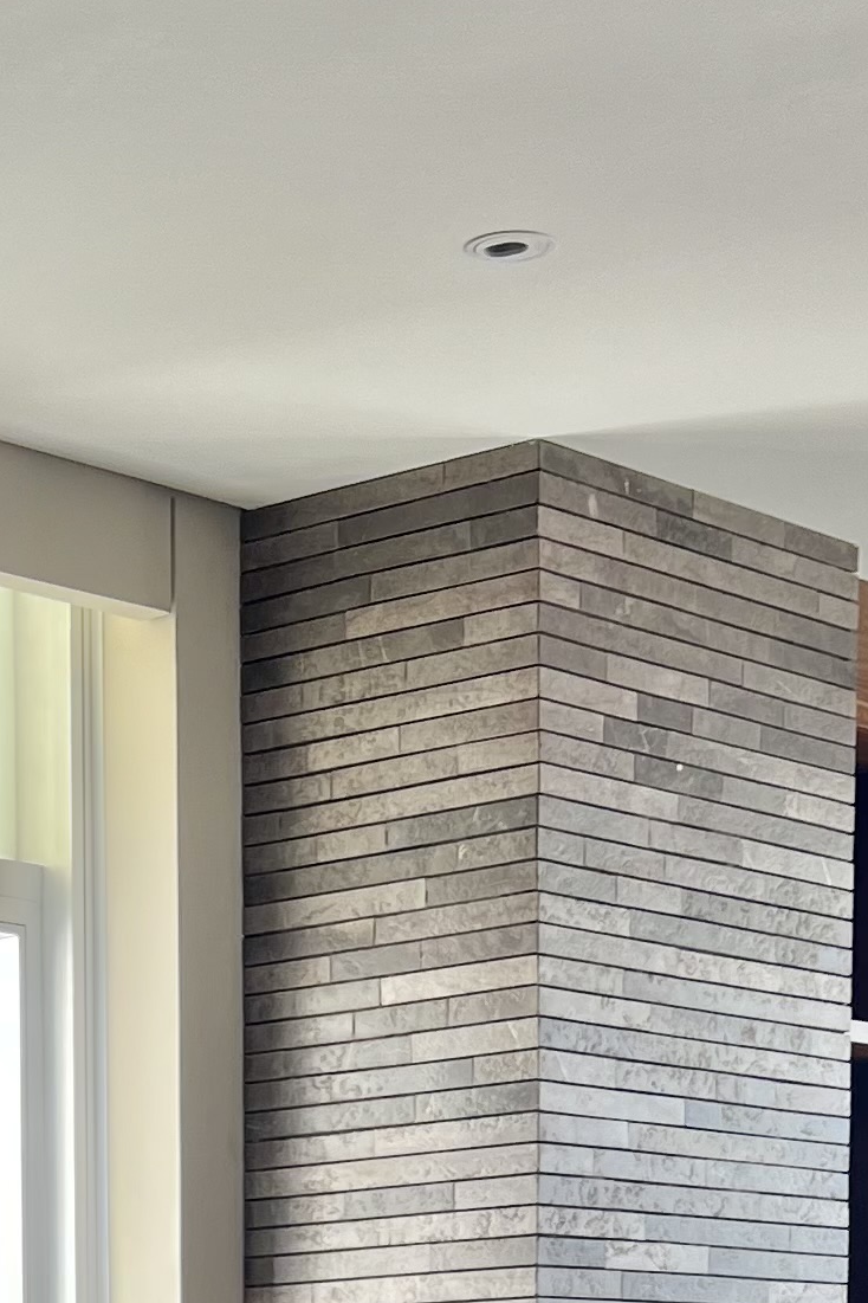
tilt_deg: -4.9
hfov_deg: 13.7
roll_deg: +1.4
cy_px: 1843
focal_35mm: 99
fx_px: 3580
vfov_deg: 18.7
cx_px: 46
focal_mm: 5.7
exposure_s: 1/121
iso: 40
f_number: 1.5
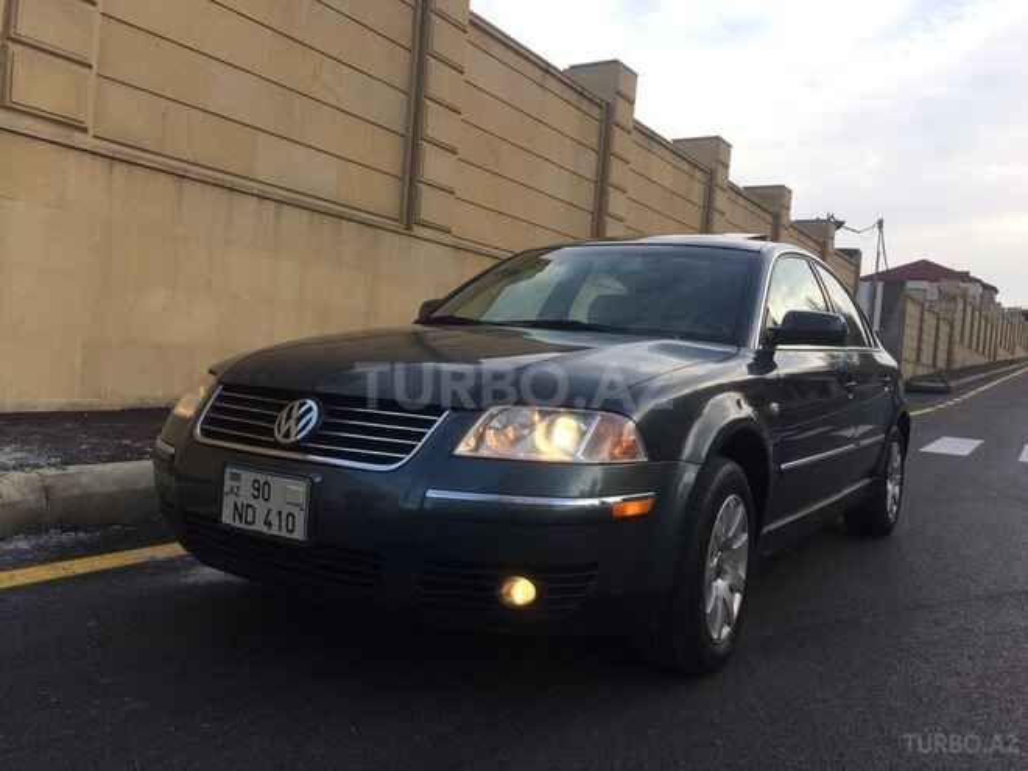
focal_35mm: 29
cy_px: 386
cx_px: 514
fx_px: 861
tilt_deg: -1.5
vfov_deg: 48.2
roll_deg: -4.3
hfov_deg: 61.7
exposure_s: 1/622
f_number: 2.2
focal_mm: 4.15
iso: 32
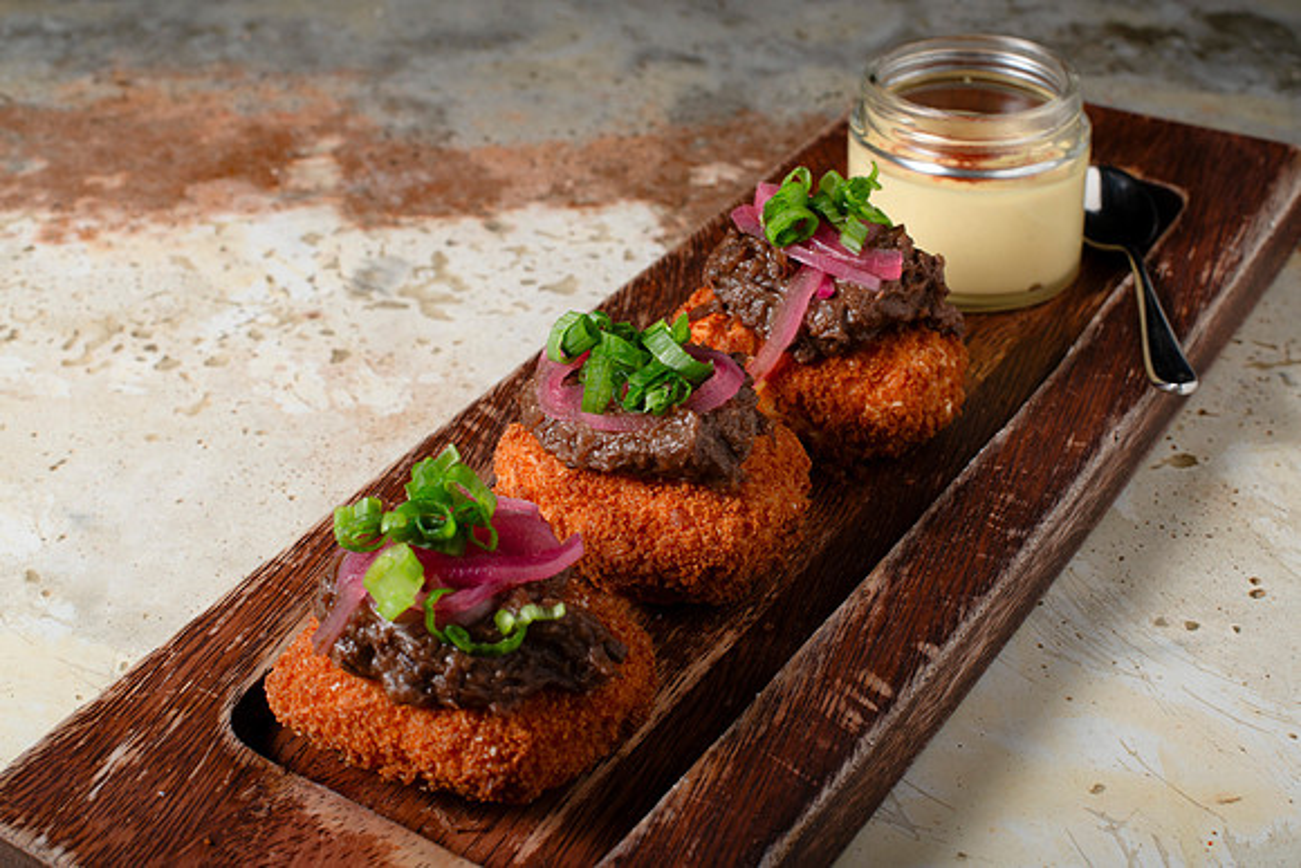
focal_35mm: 52
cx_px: 678
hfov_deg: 38.1
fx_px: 1883
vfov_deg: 26.0
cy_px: 416
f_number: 11
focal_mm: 50
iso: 200
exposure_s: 1/200
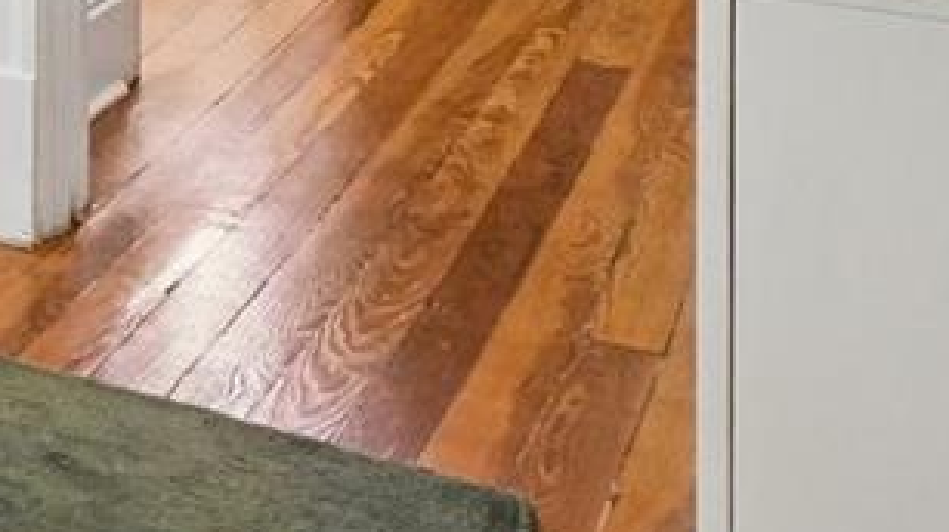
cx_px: -1338
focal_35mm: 87
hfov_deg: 14.8
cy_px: -597
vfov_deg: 12.0
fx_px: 2185
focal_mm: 10.6
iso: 800
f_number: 8
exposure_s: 1/20
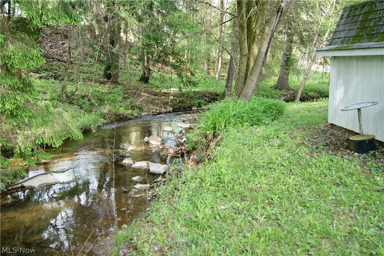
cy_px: 128
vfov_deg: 43.7
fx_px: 320
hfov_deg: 61.9
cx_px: 192
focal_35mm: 30
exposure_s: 1/40
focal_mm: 20
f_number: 4.5
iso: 100
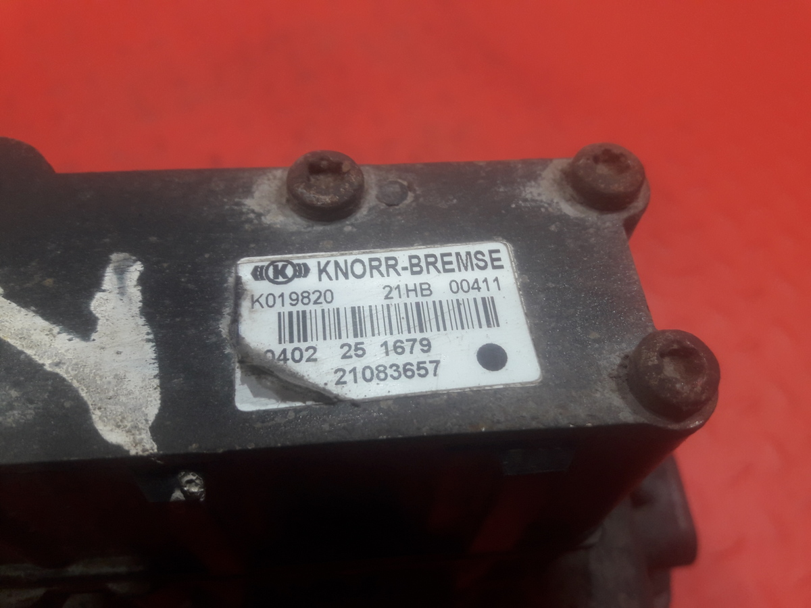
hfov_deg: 63.4
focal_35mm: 28
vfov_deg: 49.7
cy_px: 304
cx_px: 406
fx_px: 656
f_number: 1.9
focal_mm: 3.7
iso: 80
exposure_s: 1/33
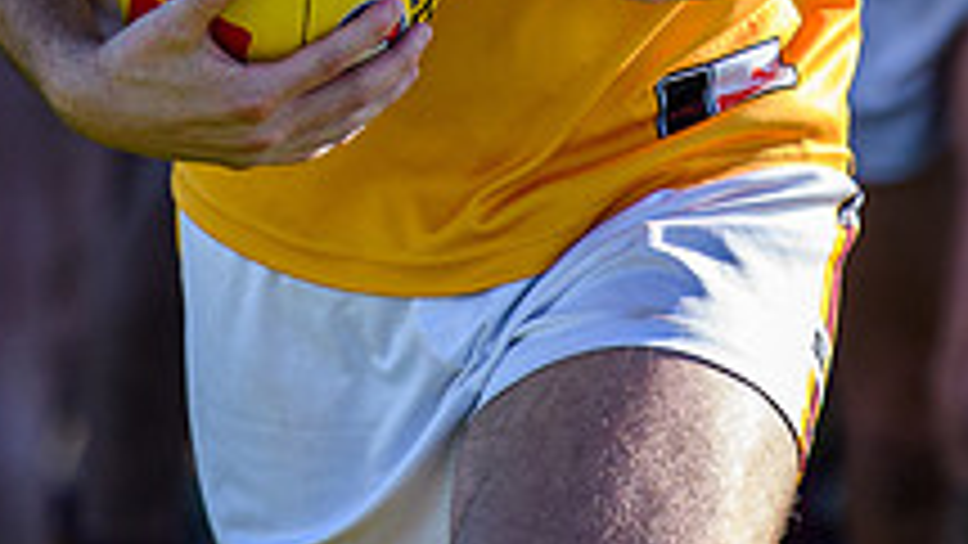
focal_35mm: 1054
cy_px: -581
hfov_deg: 2.0
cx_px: 310
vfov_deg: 1.2
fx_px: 27057
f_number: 2.8
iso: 450
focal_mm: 190
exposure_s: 1/2500
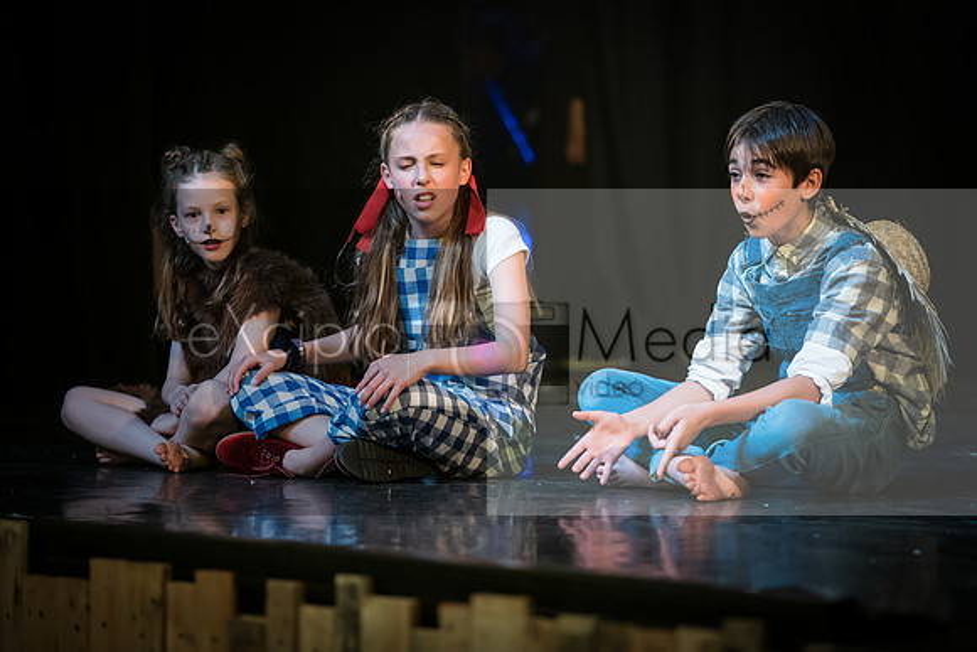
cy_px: 340
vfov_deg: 7.7
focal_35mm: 178
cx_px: 495
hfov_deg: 11.5
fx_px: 4833
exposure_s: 1/200
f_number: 2.8
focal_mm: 170
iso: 2000
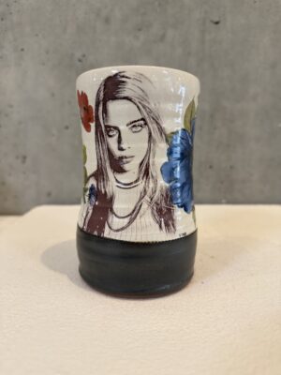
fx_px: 260
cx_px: 140
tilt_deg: -8.2
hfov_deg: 56.8
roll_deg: +0.0
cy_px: 188
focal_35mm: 24
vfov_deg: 71.6
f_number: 1.78
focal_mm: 6.76
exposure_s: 1/120
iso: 160
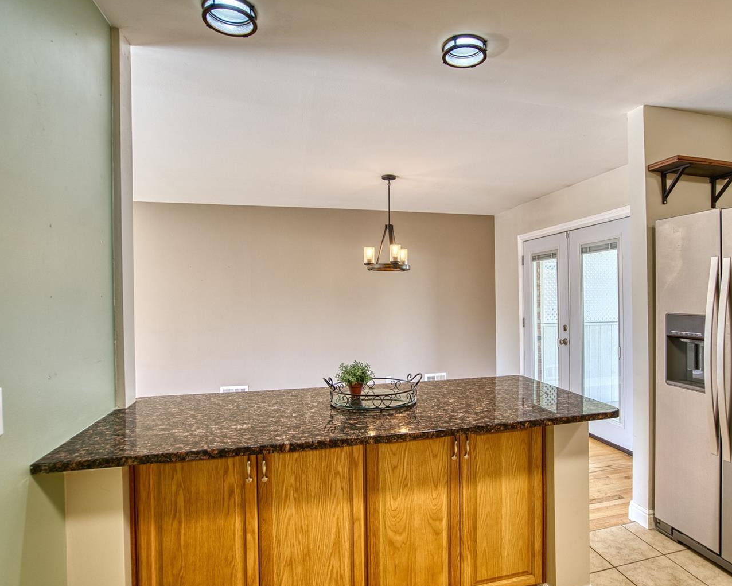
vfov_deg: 68.1
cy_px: 299
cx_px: 422
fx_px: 433
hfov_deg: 79.8
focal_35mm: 20
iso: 500
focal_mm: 17
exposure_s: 1/50
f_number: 4
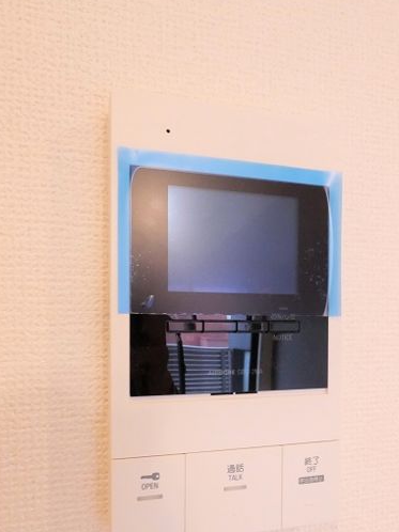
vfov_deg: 64.3
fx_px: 415
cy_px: 337
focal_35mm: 27
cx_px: 228
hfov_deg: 51.1
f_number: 7.1
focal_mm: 7
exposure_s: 1/50
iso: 3200
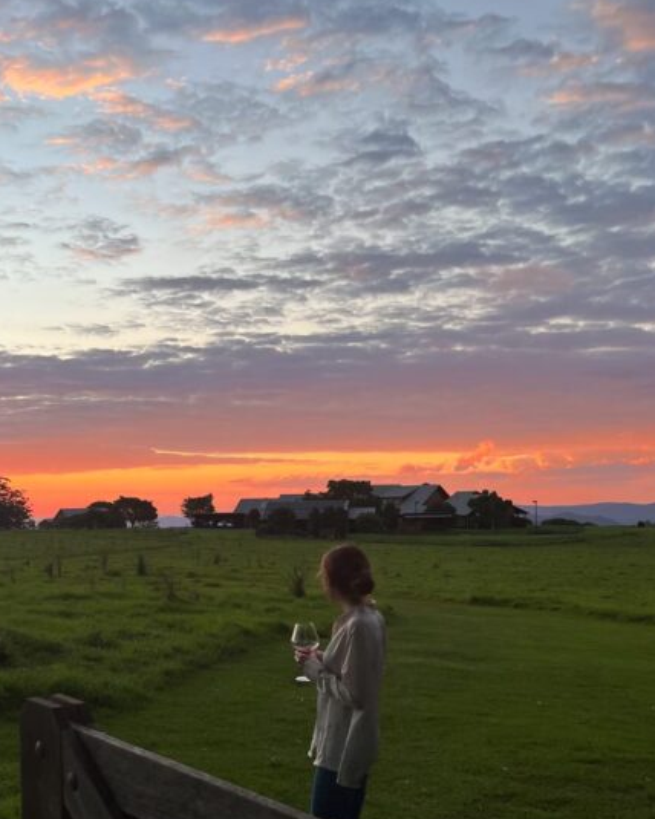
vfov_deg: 41.3
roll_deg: +0.4
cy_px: 566
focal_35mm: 44
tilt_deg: -4.1
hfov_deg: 34.0
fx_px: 1066
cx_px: 249
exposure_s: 1/827
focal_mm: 5.7
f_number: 1.5
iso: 50
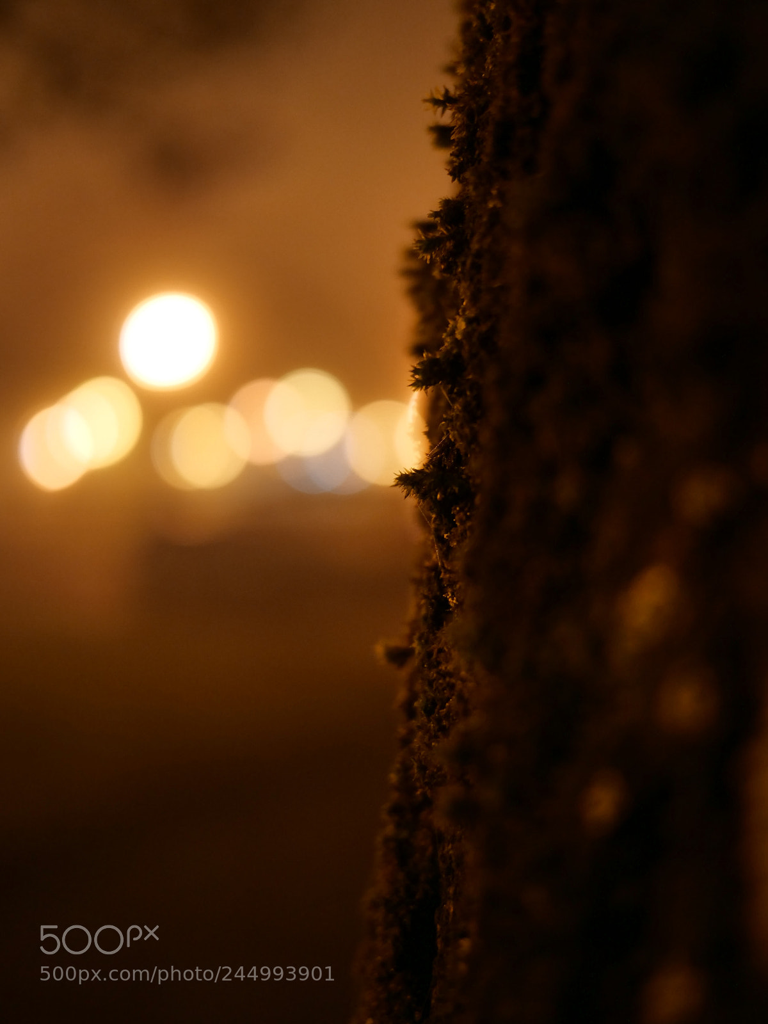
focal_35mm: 40
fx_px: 1183
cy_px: 512
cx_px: 384
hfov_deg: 36.0
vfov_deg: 46.8
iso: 800
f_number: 1.7
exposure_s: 1/20
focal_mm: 20
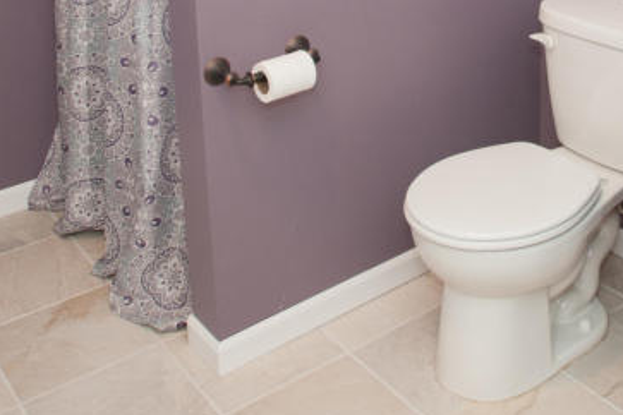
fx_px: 934
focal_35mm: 54
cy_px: -125
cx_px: 493
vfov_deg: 22.4
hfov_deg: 35.7
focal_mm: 17
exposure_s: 1/60
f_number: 5.6
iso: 800
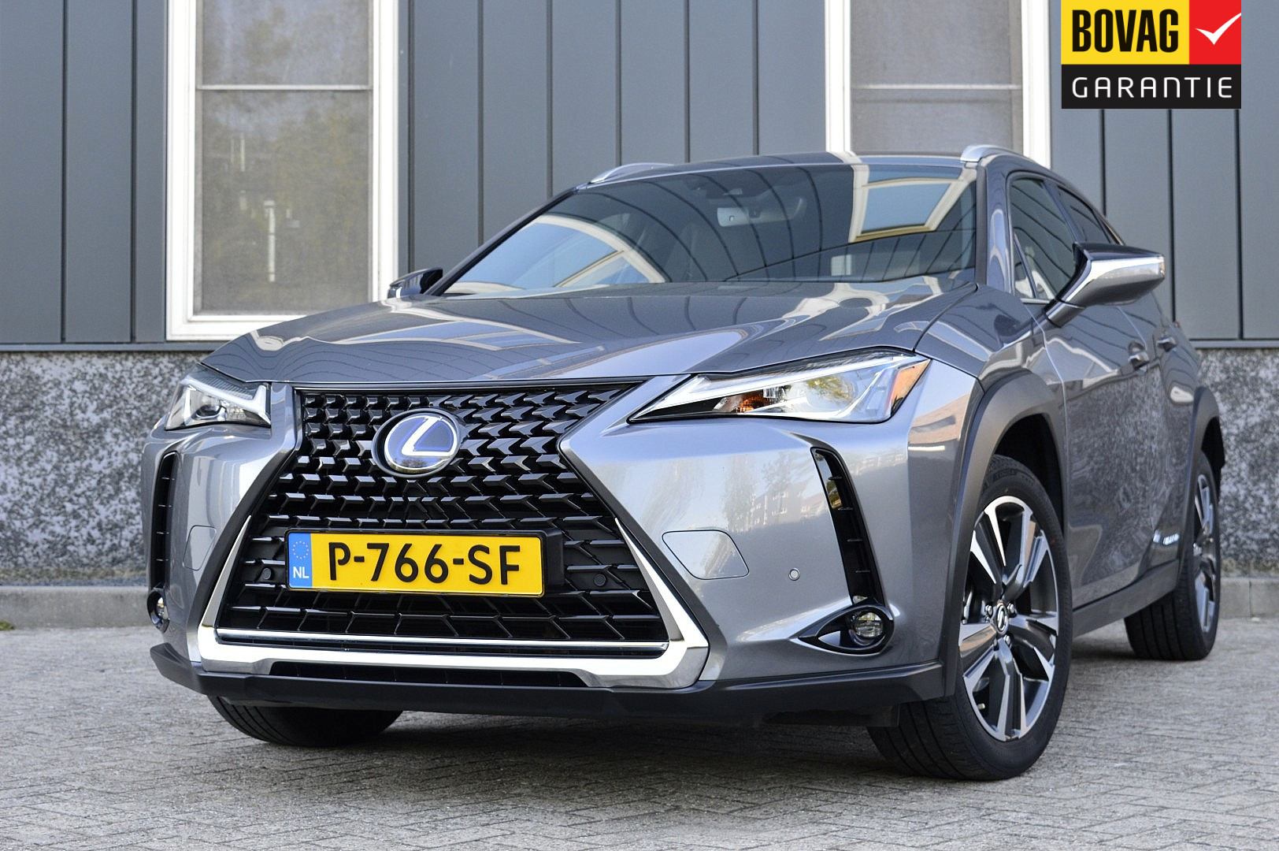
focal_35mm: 60
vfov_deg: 22.6
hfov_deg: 33.4
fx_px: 2130
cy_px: 426
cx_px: 640
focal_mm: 40
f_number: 8
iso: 450
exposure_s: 1/60
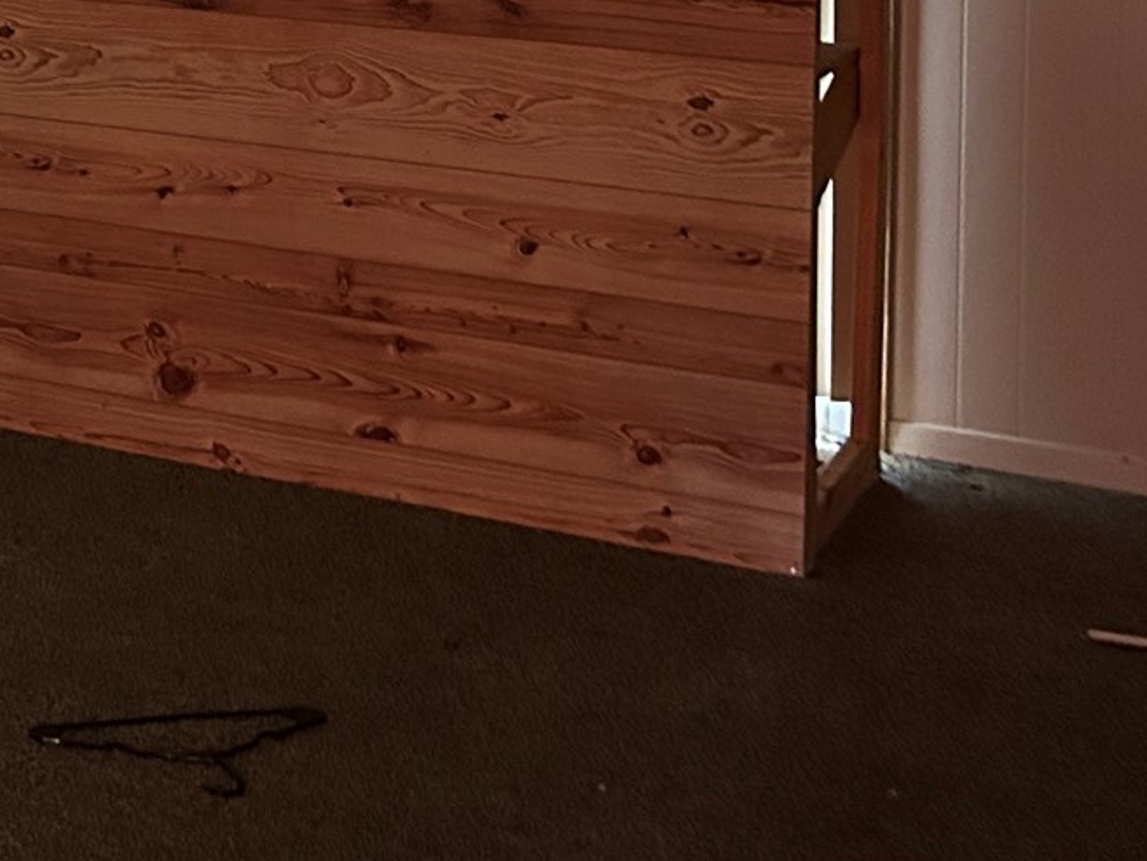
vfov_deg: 17.0
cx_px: -173
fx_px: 2684
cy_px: -288
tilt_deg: -2.5
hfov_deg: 22.5
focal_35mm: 81
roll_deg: -0.5
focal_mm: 5.7
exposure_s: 1/40
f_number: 1.5
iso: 640
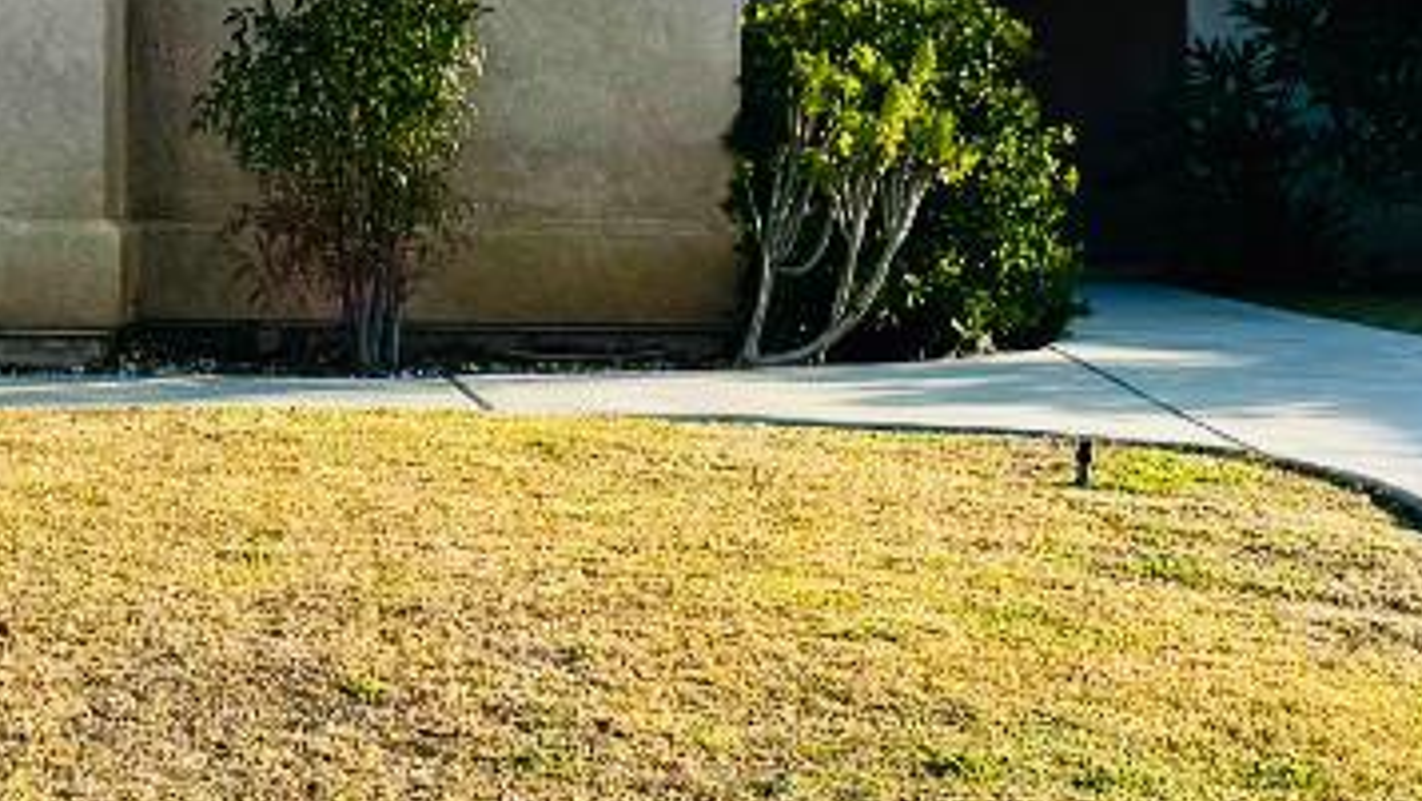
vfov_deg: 10.9
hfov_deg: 19.1
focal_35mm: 110
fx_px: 4149
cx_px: 151
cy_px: -10
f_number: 1.78
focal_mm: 6.76
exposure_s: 1/3096
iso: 80
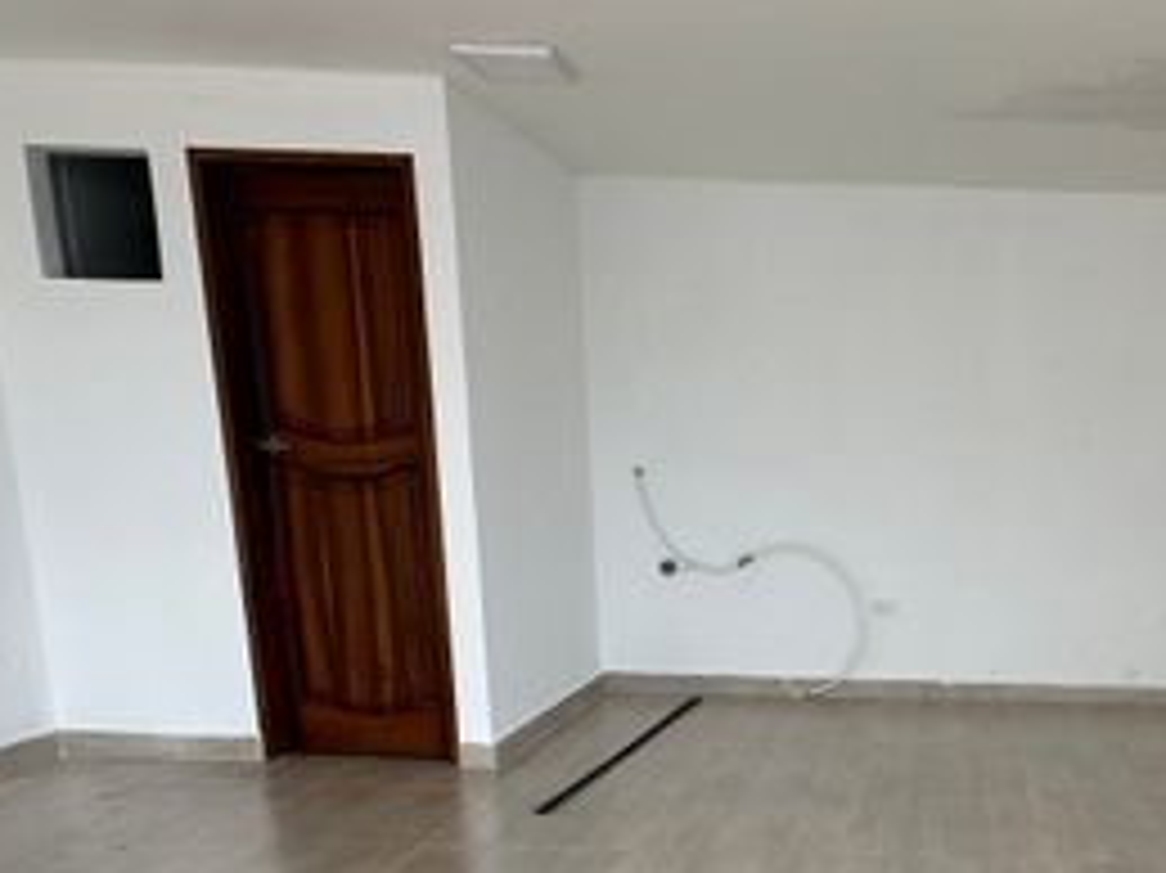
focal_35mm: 36
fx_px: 1212
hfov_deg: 48.3
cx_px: 943
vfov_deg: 37.1
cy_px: 788
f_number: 2.2
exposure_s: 1/214
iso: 40
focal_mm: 2.22
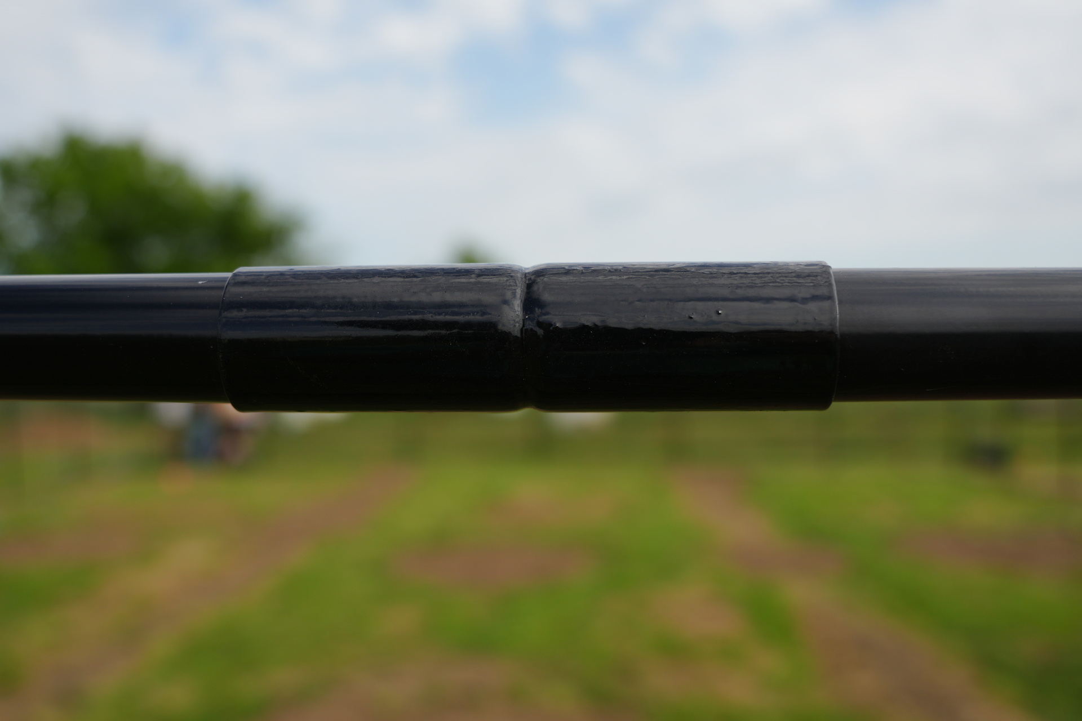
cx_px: 541
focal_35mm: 36
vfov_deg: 36.9
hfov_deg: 53.1
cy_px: 360
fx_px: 1082
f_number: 2.8
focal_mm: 24
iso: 100
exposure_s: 1/1600
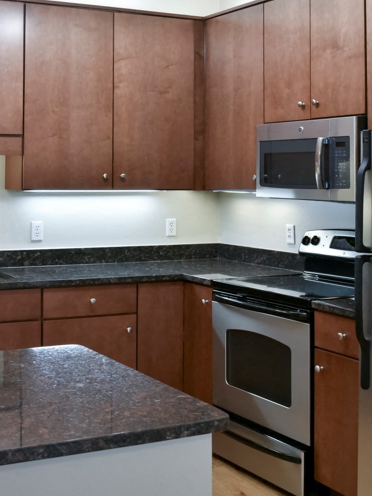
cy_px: 247
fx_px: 774
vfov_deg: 35.5
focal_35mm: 54
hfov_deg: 26.8
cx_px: 108
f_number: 10
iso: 1250
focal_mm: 34
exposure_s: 1/40
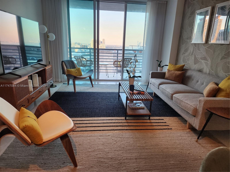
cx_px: 115
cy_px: 86
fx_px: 153
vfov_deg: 58.9
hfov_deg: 73.9
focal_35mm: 23
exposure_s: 1/180
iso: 125
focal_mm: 6.4
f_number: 1.8
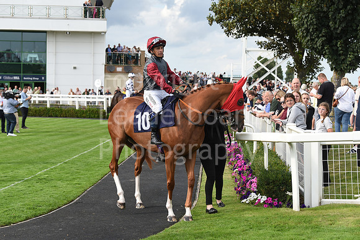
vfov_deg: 19.5
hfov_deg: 28.8
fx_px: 700
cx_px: 180
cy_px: 120
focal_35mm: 70
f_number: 5
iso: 640
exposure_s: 1/2000
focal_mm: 70
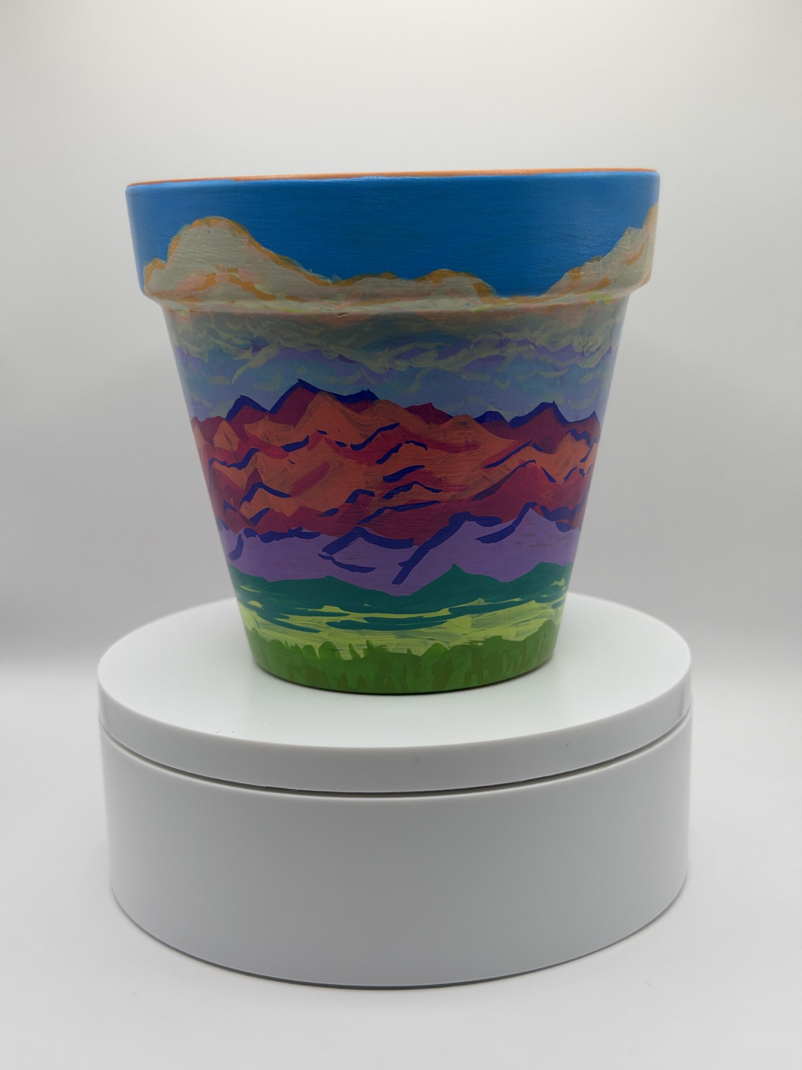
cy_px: 535
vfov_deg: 39.7
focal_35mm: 48
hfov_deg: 30.3
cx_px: 401
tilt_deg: -11.7
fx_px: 1483
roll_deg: +0.3
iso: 64
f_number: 1.78
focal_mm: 6.76
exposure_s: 1/762
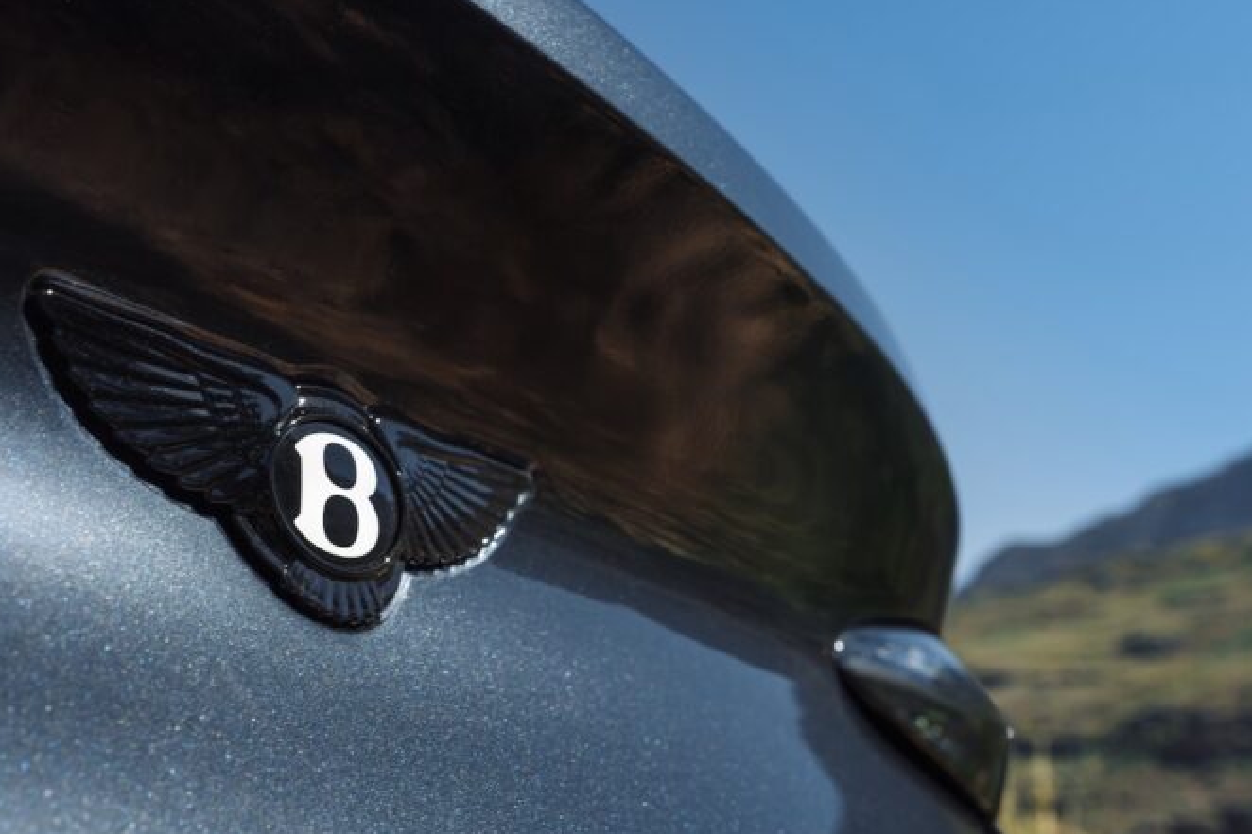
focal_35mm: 52
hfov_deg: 38.2
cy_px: 418
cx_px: 624
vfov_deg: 26.0
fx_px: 1808
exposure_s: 1/60
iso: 100
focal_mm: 42
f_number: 8
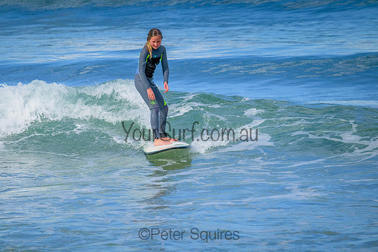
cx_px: 189
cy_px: 126
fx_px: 5251
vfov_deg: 2.8
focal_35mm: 500
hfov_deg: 4.1
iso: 2800
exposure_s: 1/1250
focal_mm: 500
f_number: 11
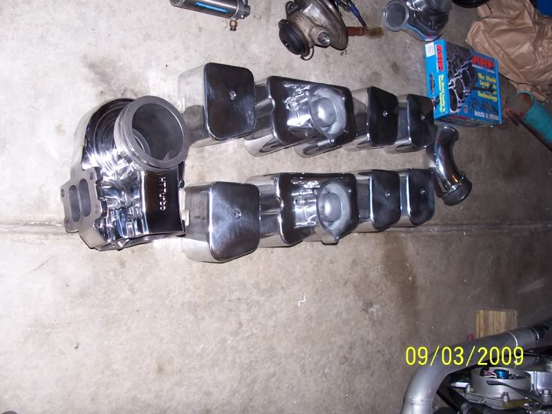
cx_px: 276
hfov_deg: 52.6
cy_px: 207
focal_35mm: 35
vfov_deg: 40.7
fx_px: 558
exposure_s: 1/60
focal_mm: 6
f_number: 2.8
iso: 80
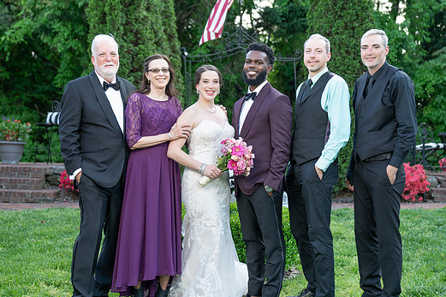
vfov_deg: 23.8
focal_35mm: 57
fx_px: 706
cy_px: 164
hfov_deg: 35.1
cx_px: 228
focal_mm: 49
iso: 160
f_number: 2.8
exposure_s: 1/200
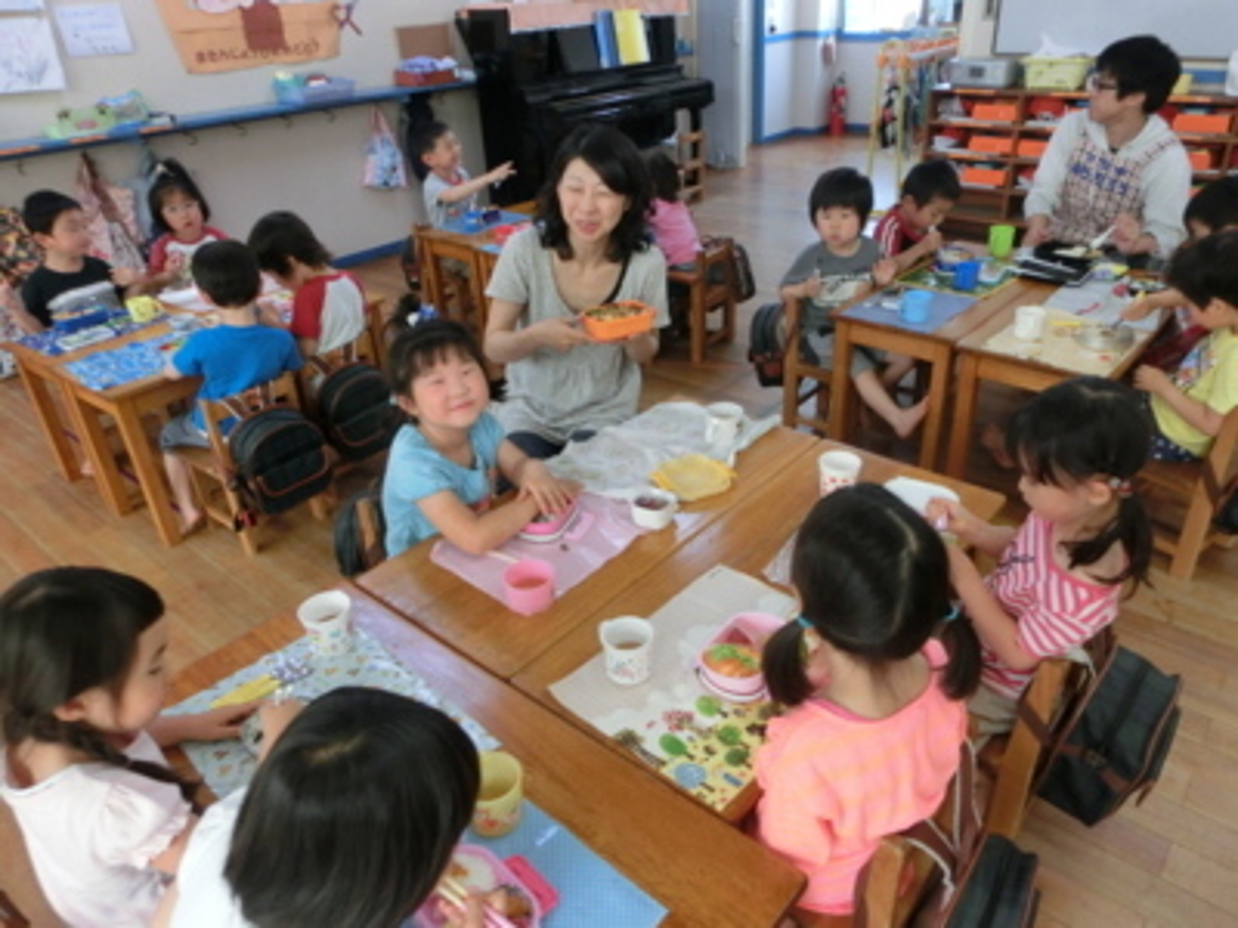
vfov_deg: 56.8
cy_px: 464
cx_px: 619
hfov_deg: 71.6
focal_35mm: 24
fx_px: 858
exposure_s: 1/125
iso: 250
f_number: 3
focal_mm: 4.24
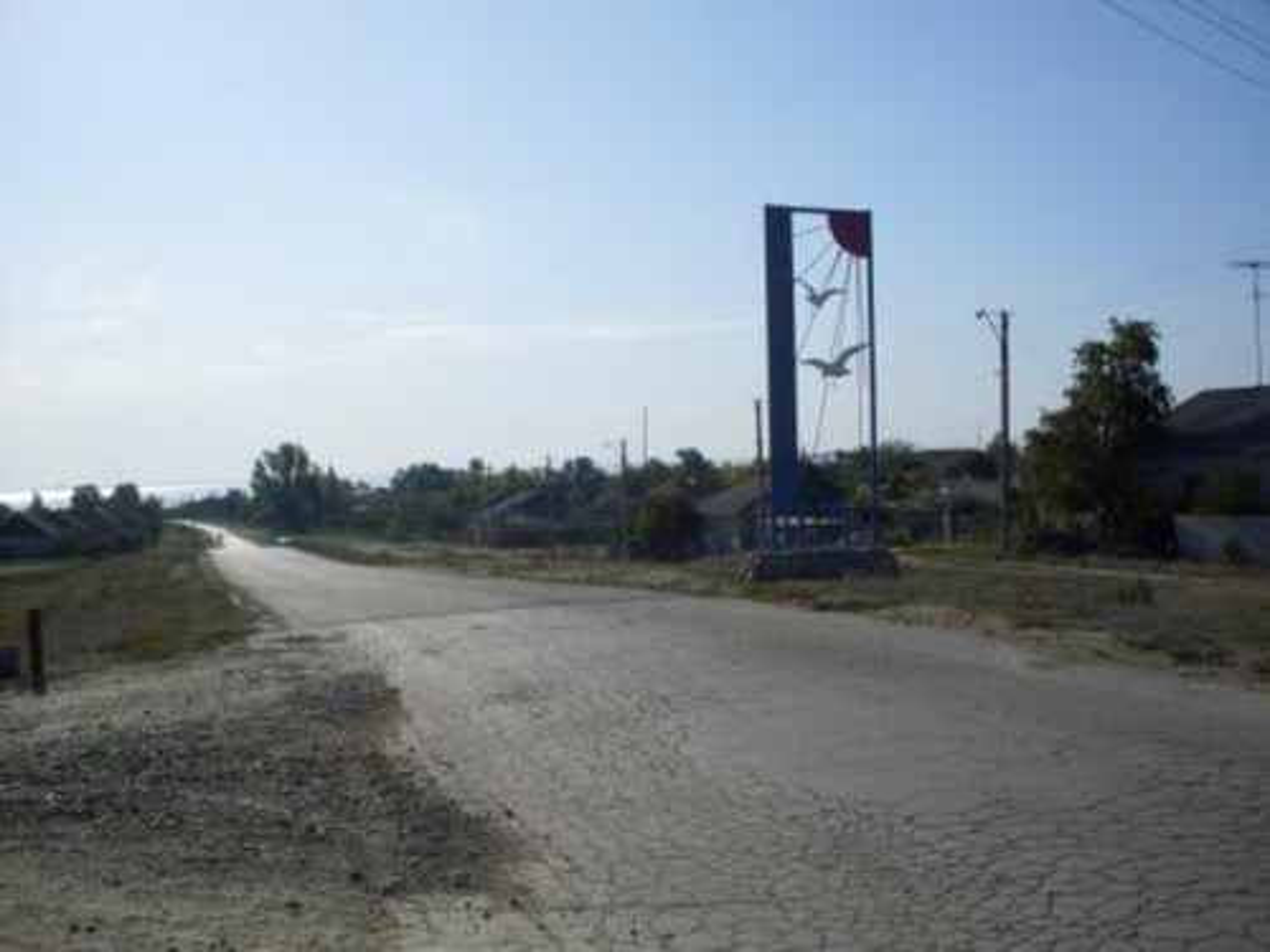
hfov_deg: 49.0
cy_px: 476
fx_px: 1394
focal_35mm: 38
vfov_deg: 37.7
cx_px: 635
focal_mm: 6.3
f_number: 8.4
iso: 80
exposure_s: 1/500
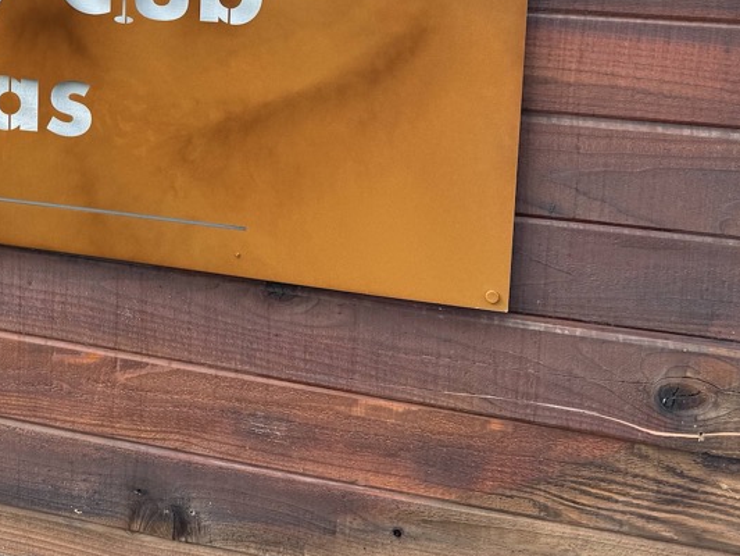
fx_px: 1155
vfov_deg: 25.6
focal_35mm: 54
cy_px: -10
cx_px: 4
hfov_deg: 32.7
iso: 80
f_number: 1.78
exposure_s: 1/700
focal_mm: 6.76
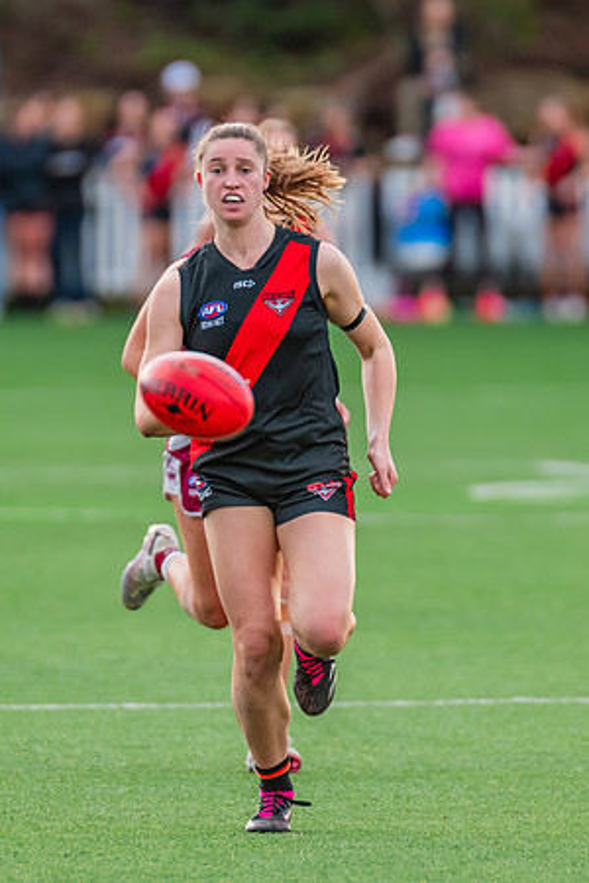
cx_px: 275
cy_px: 427
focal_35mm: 703
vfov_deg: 2.9
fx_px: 17246
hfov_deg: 2.0
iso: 900
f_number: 4
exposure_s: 1/800
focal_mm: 380
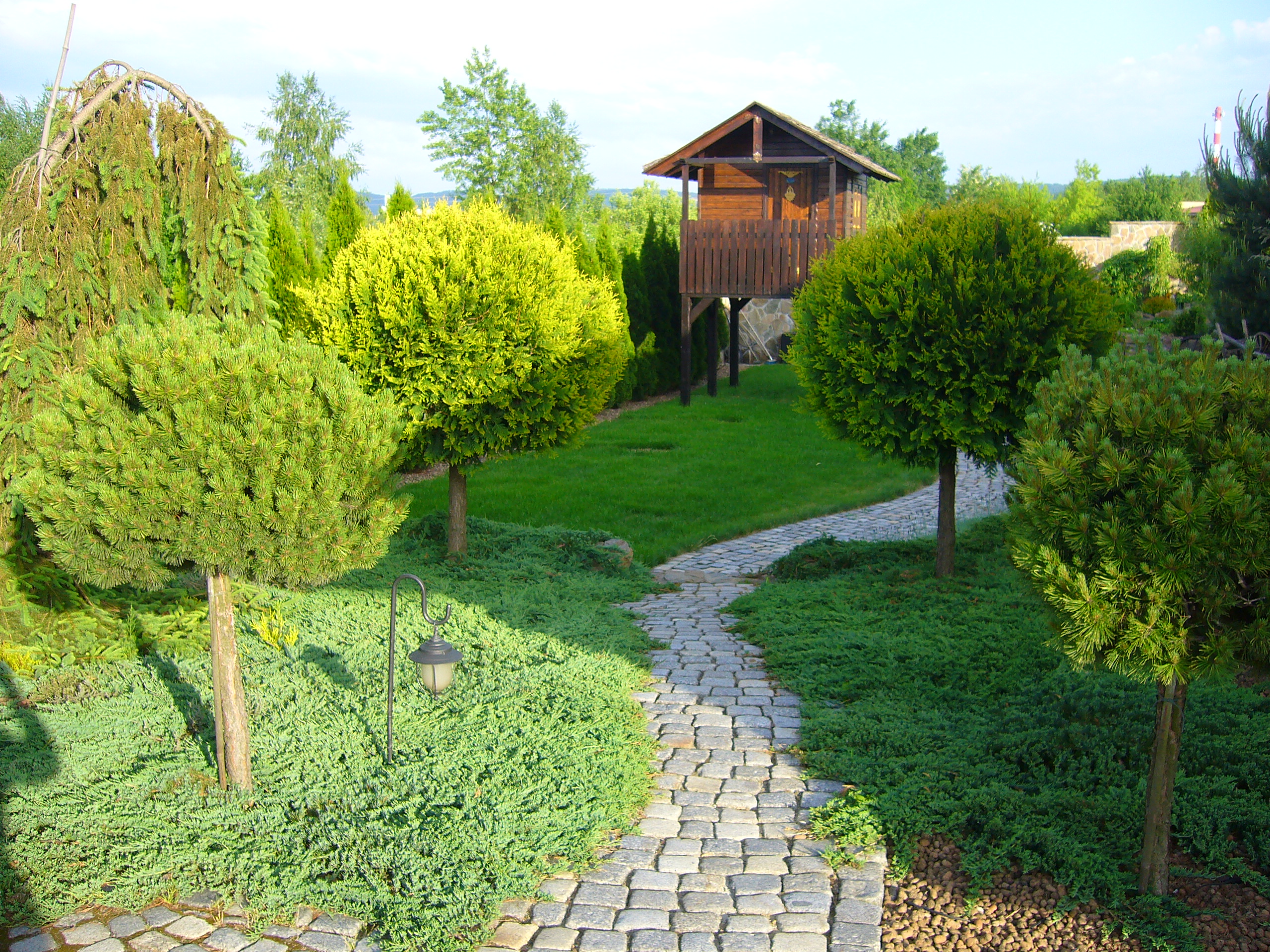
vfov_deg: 40.7
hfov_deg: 52.6
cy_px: 476
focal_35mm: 35
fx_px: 1284
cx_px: 635
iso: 80
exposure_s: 1/250
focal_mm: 5.8
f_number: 2.8
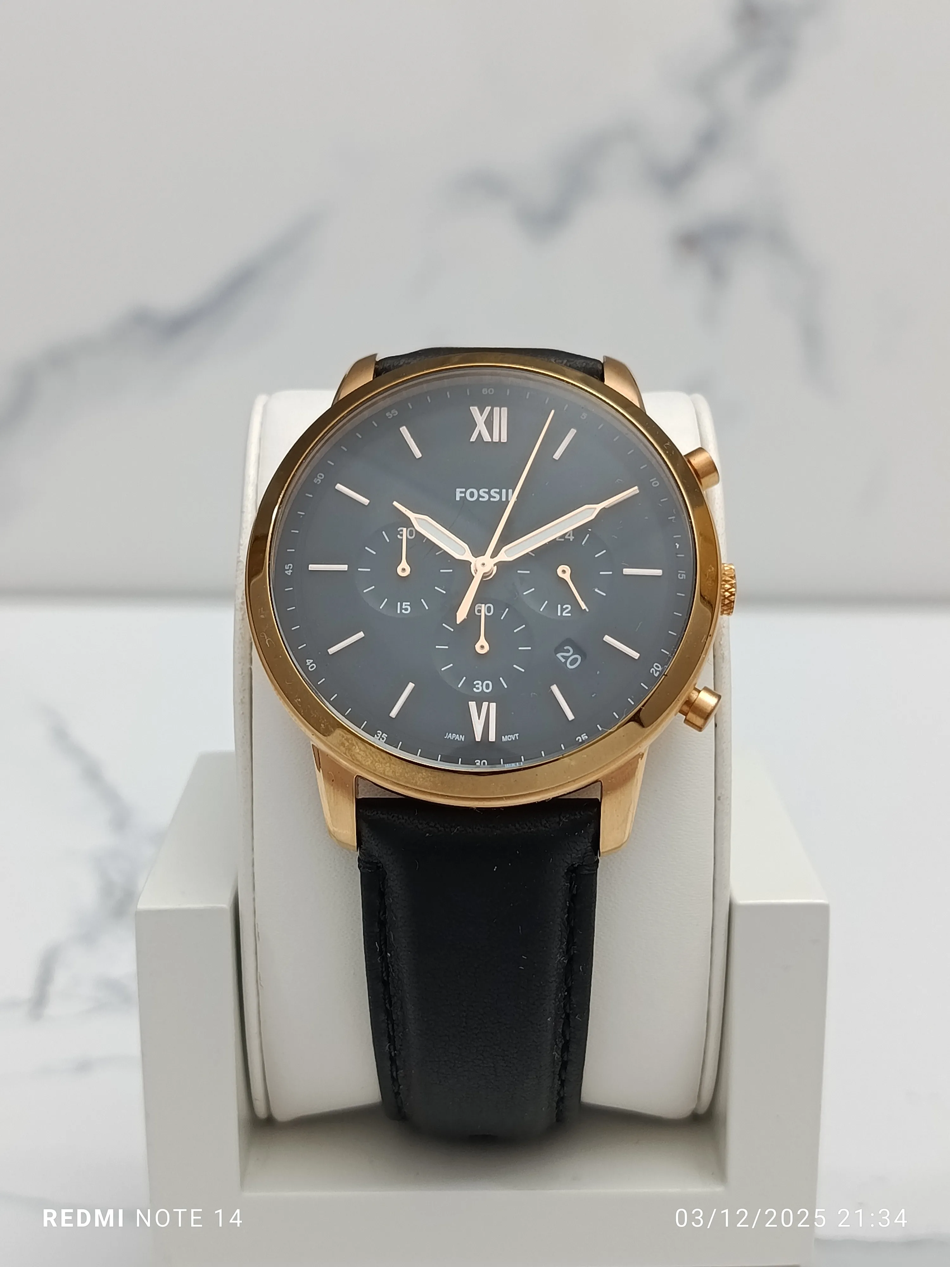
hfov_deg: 30.3
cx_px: 475
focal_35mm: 48
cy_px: 634
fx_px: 1756
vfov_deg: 39.7
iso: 382
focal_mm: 5.24
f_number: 1.7
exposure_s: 1/100
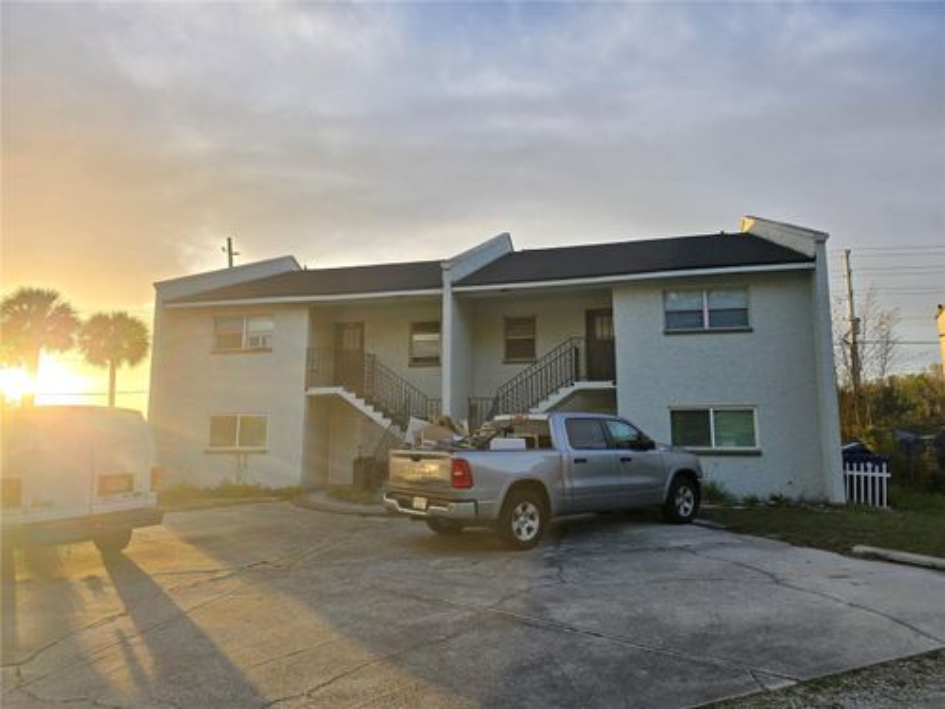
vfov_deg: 58.9
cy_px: 354
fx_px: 628
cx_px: 472
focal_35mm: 23
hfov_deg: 73.9
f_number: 1.7
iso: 12
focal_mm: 6.3
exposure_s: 1/234
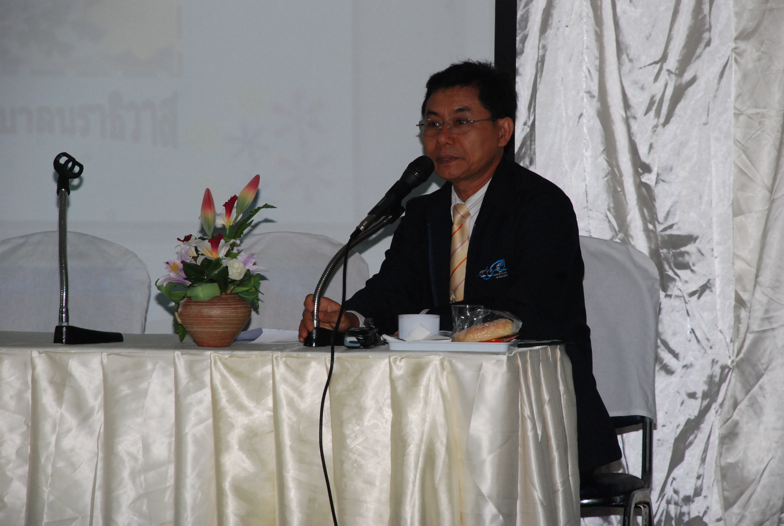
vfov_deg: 6.8
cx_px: 392
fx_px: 4419
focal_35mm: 202
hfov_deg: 10.1
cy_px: 263
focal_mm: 135
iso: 1000
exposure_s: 1/200
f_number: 8
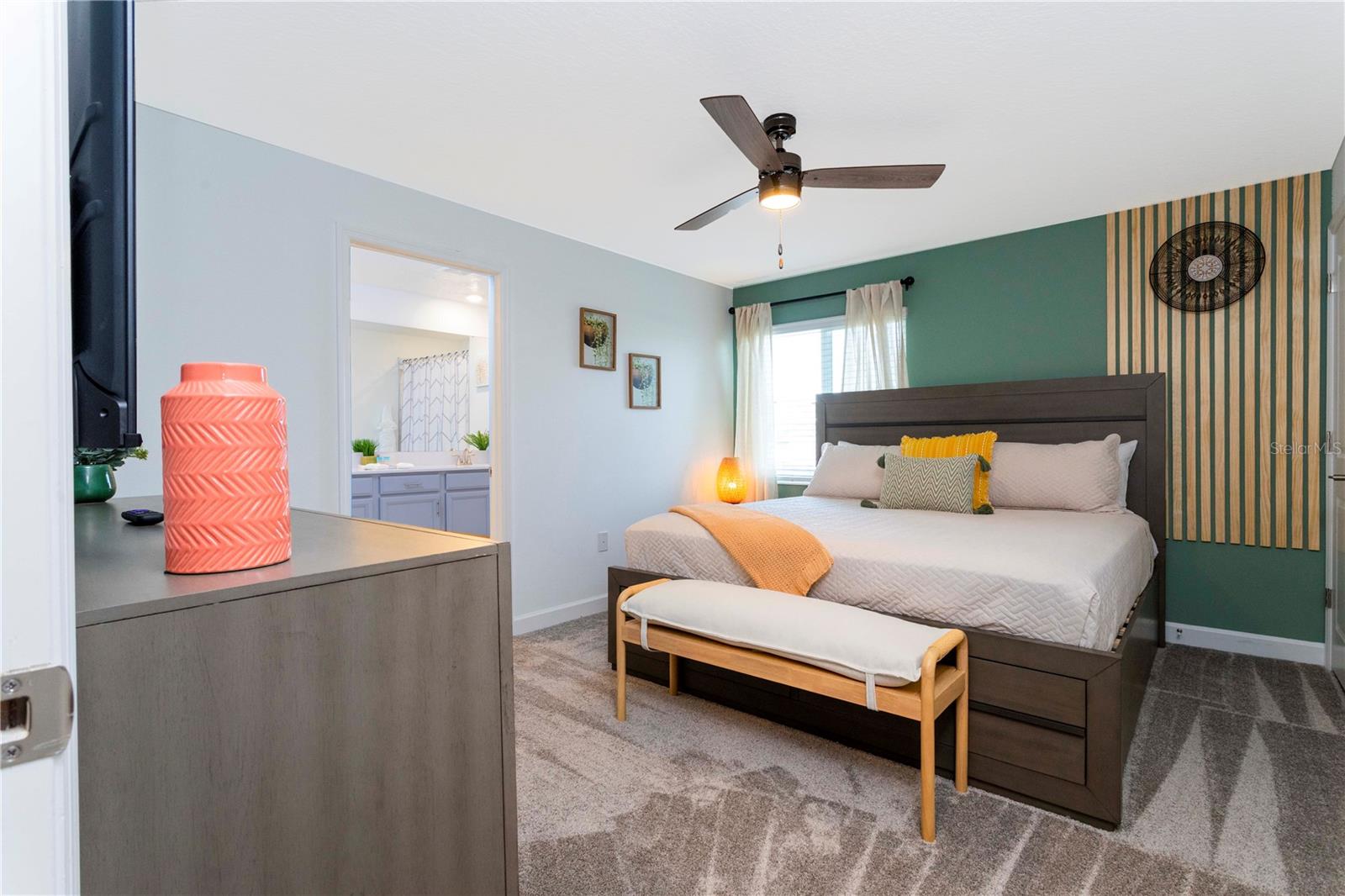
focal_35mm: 17
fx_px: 635
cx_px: 672
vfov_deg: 70.4
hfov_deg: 93.3
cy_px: 448
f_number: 11
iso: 800
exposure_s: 1/15
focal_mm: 17
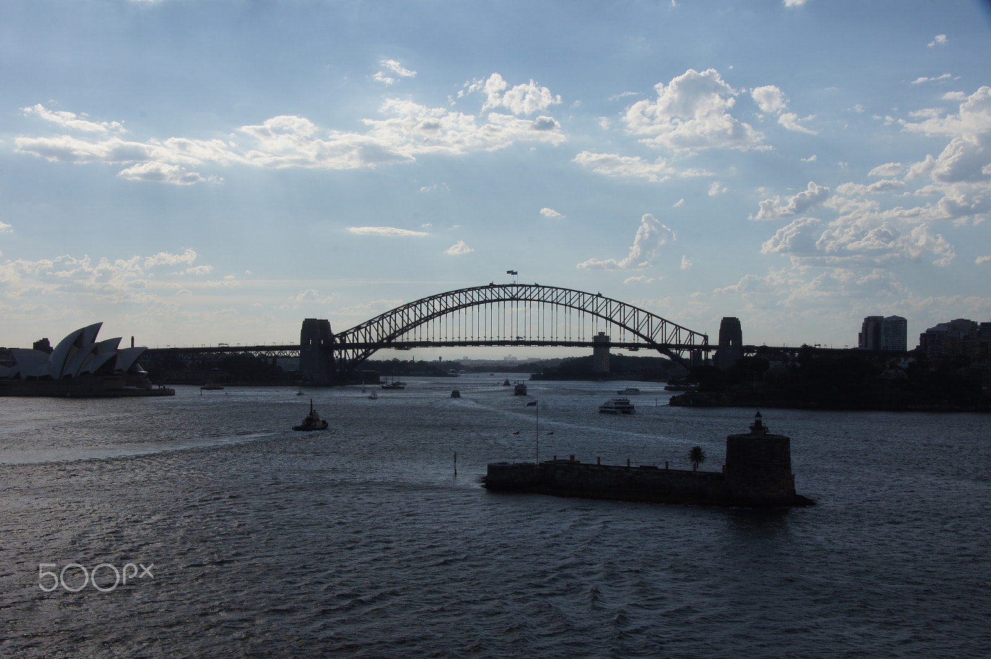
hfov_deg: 43.6
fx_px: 1237
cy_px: 330
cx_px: 496
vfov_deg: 29.8
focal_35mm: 45
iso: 100
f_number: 16
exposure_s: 1/160
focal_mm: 30
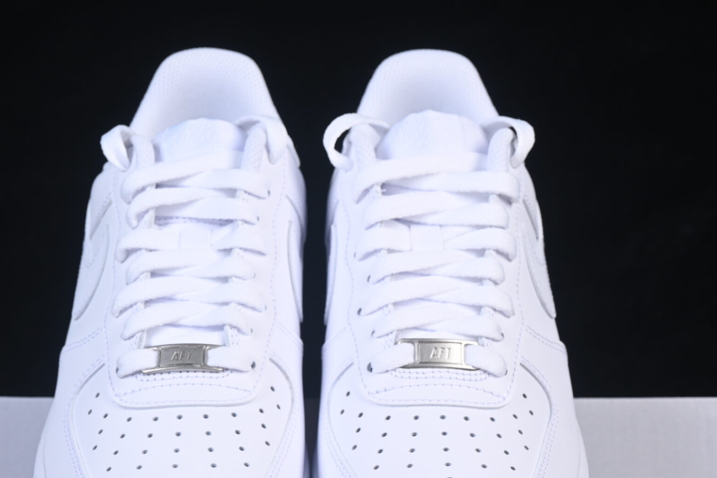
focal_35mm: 124
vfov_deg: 11.0
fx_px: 2469
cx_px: 324
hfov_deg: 16.5
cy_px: 389
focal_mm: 50
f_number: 8
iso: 160
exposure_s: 1/80
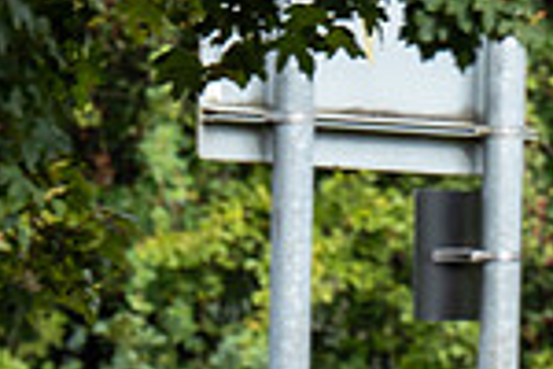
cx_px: 856
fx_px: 20060
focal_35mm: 1306
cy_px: 708
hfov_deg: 1.6
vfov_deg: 1.1
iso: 160
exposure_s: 1/1000
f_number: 4
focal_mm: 162
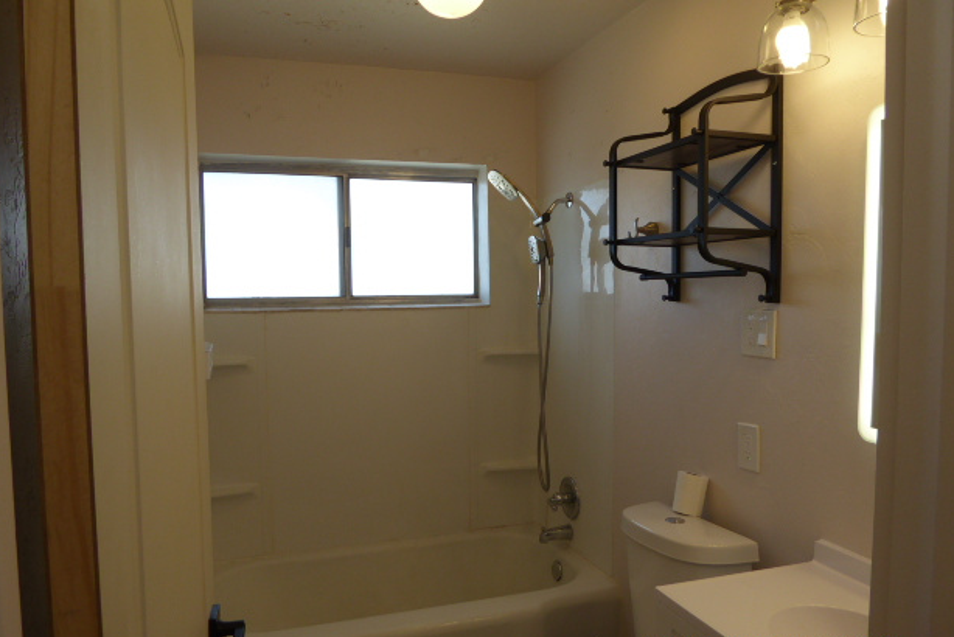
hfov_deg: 69.4
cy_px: 348
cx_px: 466
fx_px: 689
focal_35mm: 26
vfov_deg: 49.5
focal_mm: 4.3
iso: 80
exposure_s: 1/80
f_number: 3.3
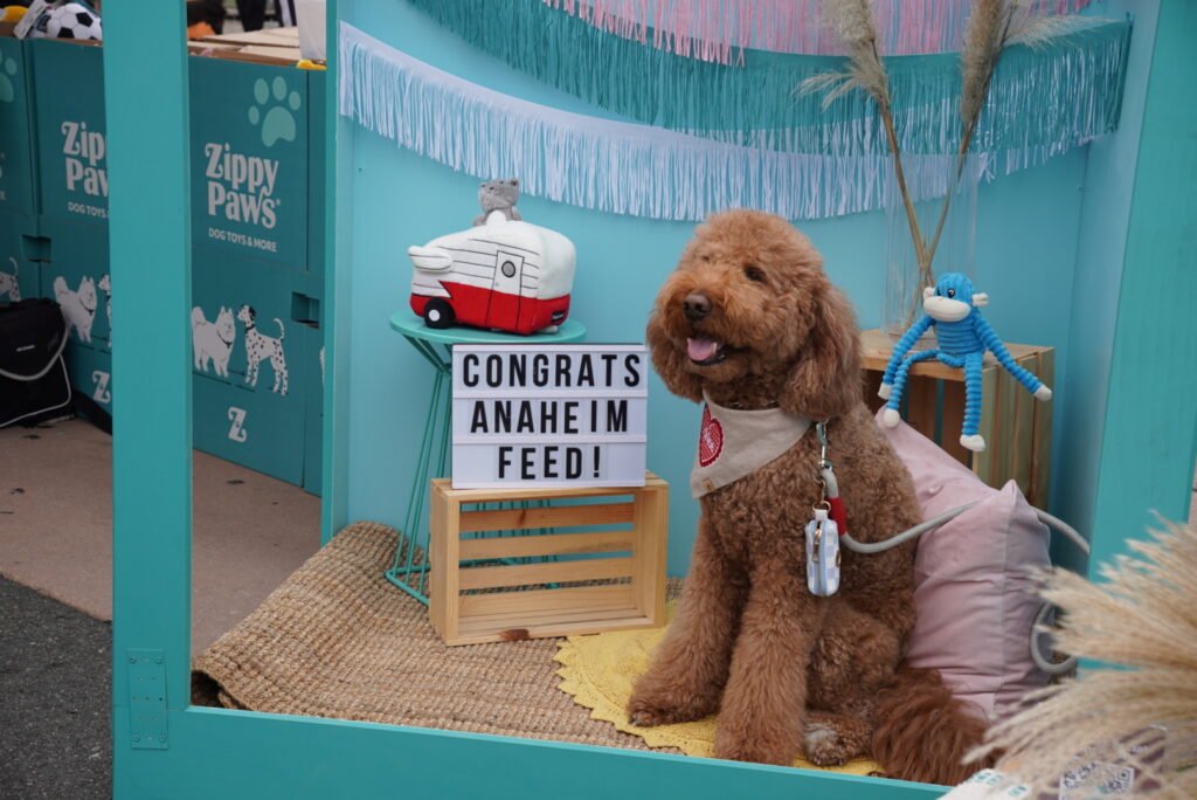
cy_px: 400
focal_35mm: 50
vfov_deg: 27.1
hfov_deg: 39.7
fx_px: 1657
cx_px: 598
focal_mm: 33.2
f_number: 5.6
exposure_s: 1/250
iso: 100
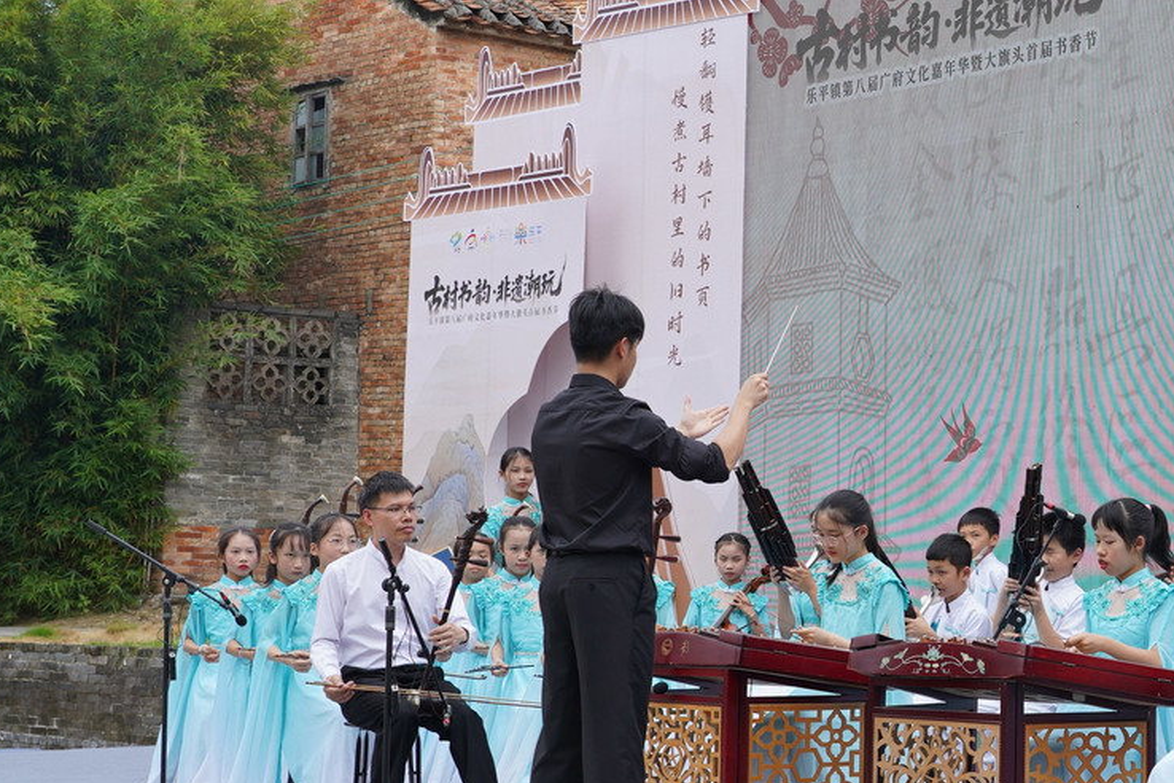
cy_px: 467
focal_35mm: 78
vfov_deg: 17.5
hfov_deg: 24.9
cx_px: 1150
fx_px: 2543
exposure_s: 1/323
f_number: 5.6
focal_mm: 36
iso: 100
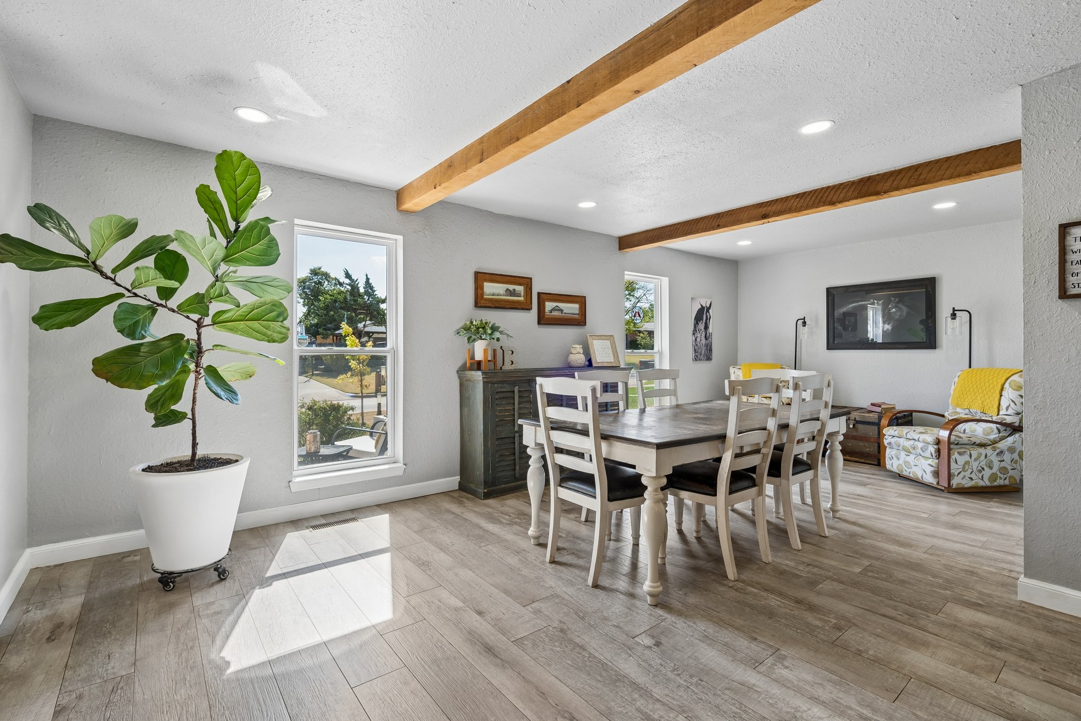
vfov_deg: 73.7
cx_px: 540
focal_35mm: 16
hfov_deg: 96.7
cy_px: 360
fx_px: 480
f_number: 8
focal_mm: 16
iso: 200
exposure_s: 1/25
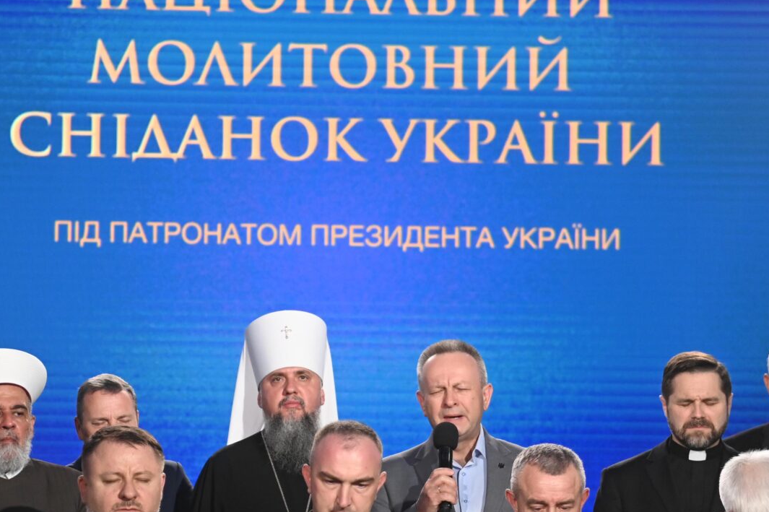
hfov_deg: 16.4
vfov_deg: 10.9
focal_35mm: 125
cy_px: 343
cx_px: 332
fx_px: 2669
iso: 2500
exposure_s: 1/800
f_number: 2.8
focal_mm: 65
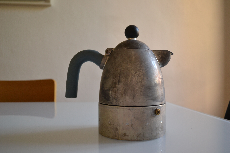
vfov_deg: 40.0
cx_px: 115
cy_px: 76
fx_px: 211
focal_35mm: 33
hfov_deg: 57.2
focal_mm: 22
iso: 400
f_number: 4
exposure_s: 1/40
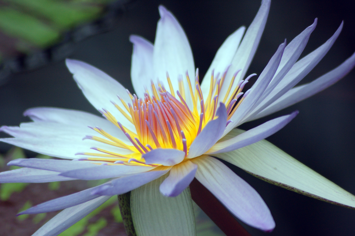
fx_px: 4434
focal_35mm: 450
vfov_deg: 3.0
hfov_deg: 4.6
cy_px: 118
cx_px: 178
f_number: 8
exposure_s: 1/125
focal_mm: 300
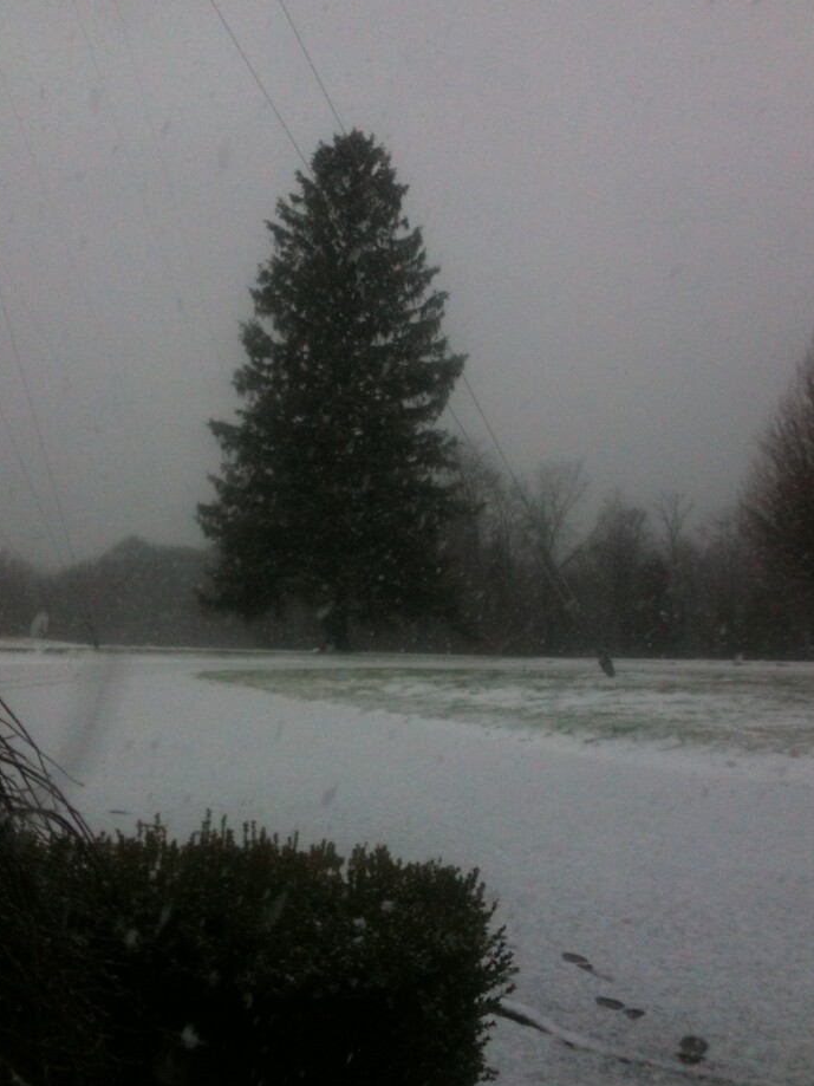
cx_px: 408
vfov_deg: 47.8
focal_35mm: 39
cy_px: 511
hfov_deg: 36.8
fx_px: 1223
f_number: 2.8
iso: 125
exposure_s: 1/120
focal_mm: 3.85
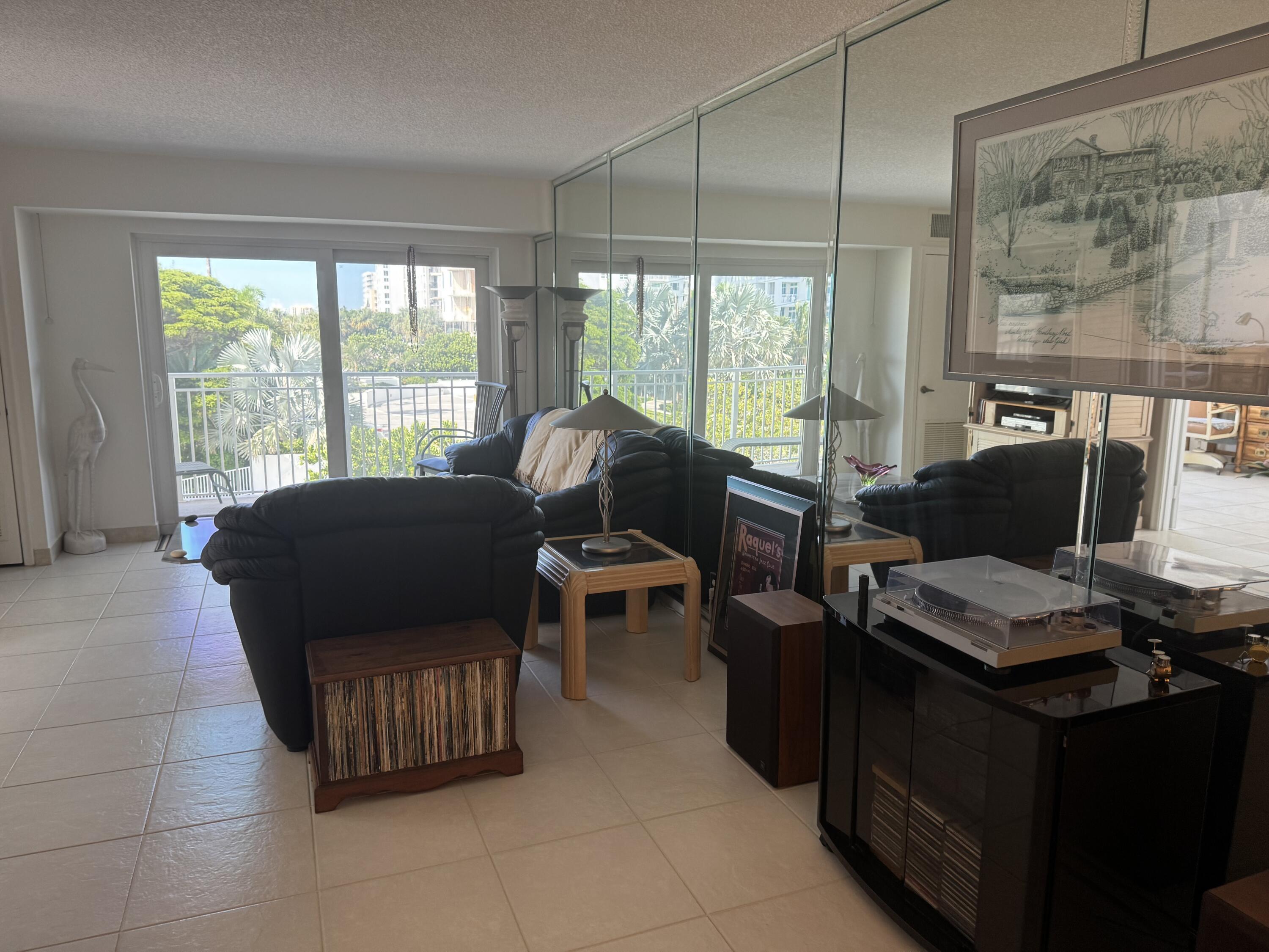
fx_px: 880
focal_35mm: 24
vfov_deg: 56.8
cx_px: 634
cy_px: 476
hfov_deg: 71.6
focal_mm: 6.76
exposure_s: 1/60
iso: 125
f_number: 1.78
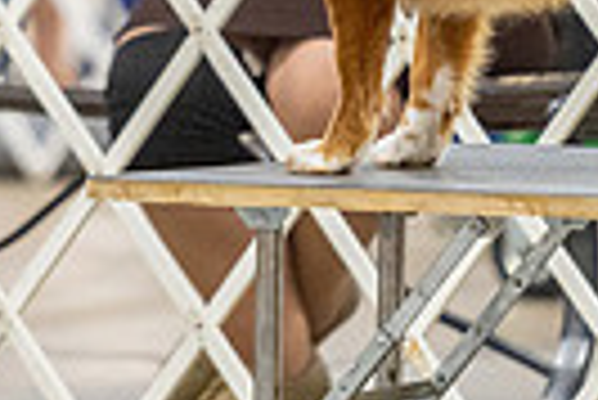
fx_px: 14517
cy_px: -254
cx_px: 90
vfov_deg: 1.6
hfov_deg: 2.4
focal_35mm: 873
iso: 4000
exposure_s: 1/250
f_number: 2.8
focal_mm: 200
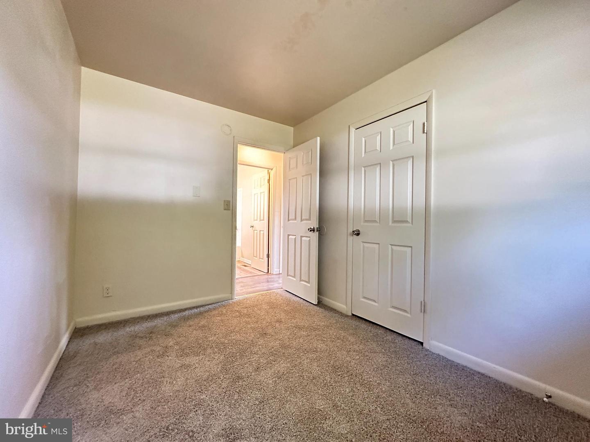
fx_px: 239
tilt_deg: +0.2
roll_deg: -0.4
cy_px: 221
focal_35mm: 14
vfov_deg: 85.7
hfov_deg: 102.1
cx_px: 295
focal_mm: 2.22
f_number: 2.2
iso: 640
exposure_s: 1/60
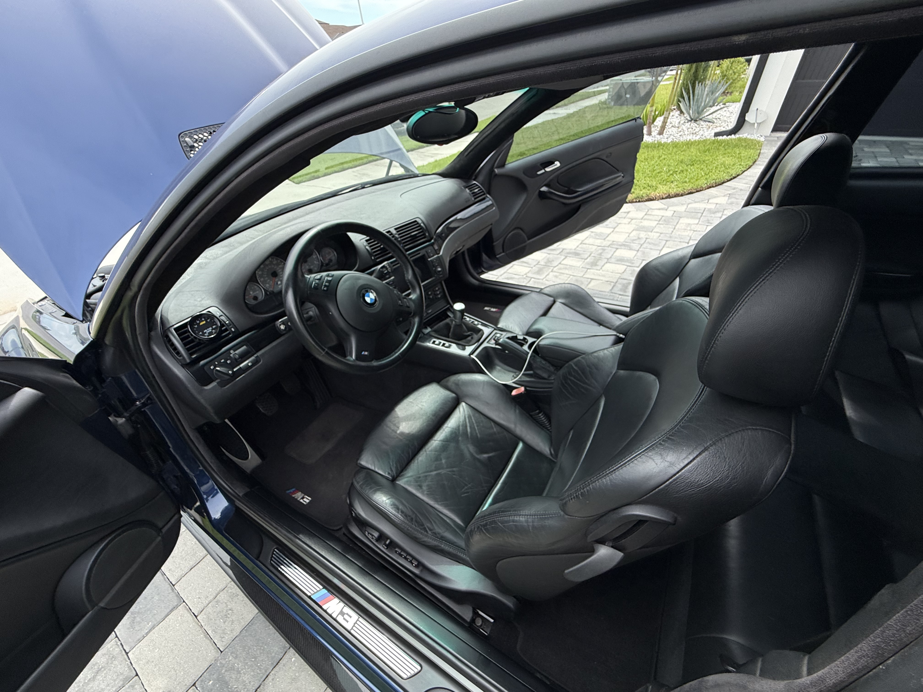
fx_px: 373
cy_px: 346
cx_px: 462
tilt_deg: -37.6
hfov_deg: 102.1
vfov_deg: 85.7
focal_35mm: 14
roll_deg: +2.9
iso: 50
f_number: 2.2
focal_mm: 2.22
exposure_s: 1/760
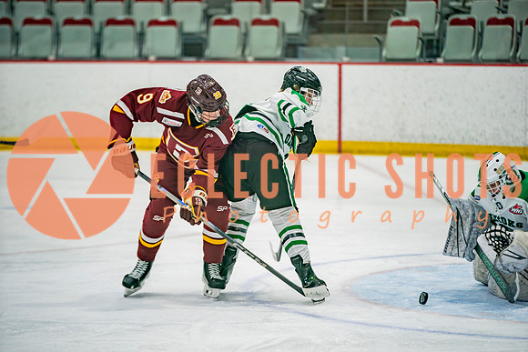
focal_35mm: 168
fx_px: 2464
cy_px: 176
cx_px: 264
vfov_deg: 8.2
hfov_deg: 12.2
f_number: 2.8
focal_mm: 168
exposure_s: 1/640
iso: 400
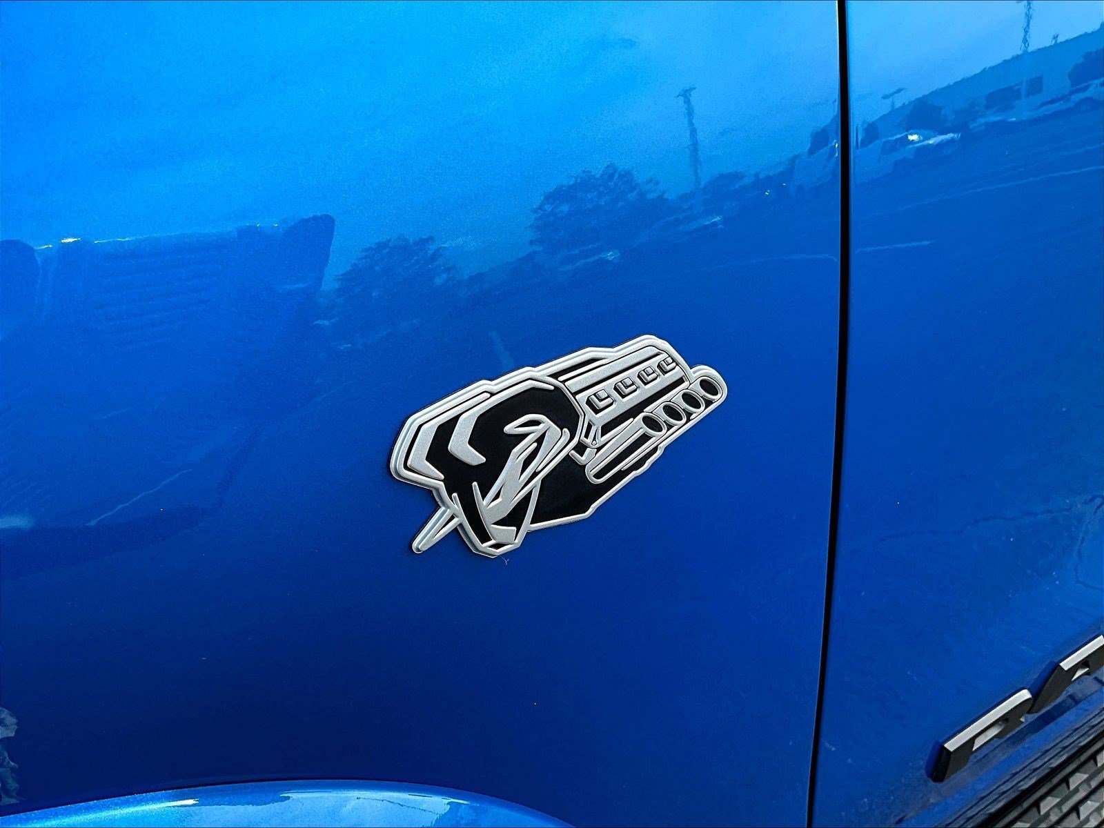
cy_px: 414
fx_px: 925
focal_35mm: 29
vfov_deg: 48.2
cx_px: 552
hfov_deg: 61.7
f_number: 1.8
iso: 25
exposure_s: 1/403
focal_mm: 3
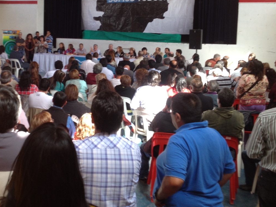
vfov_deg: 25.4
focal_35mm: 57
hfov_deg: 33.5
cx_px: 91
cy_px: 55
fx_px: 455
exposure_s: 1/24
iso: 50
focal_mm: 4.28
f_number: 2.4
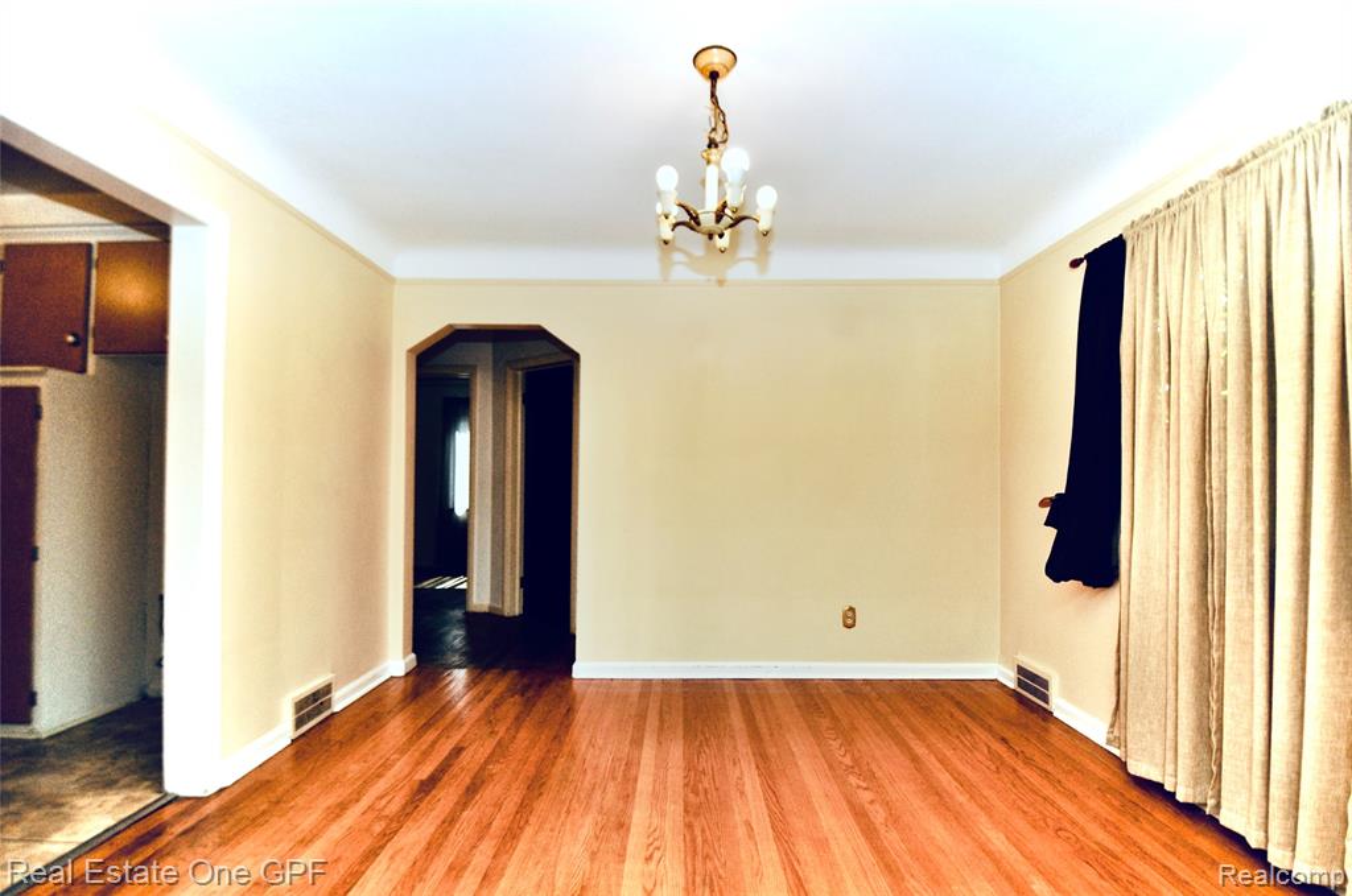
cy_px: 448
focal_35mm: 15
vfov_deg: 77.1
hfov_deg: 100.5
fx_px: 562
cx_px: 676
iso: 400
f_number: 4
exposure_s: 1/250
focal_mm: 10
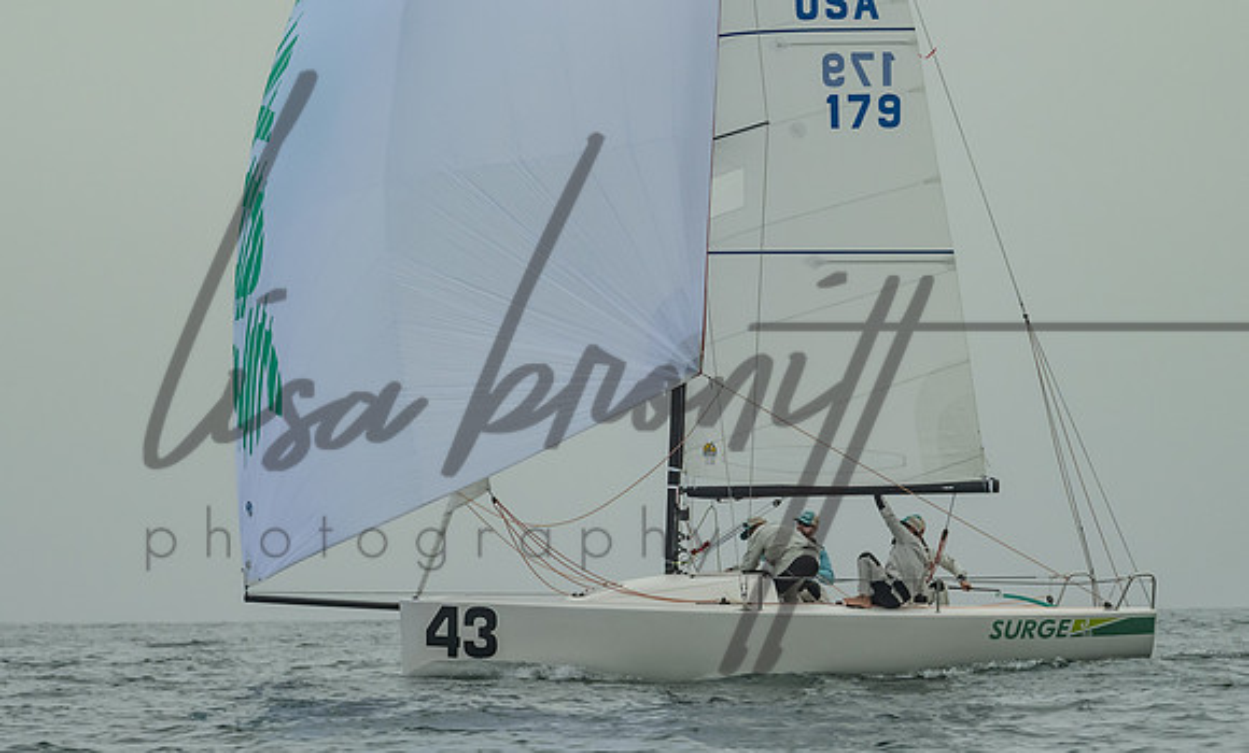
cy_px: 276
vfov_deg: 5.9
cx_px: 628
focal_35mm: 218
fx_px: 7343
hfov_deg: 9.7
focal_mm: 135
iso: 800
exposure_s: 1/1600
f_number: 9
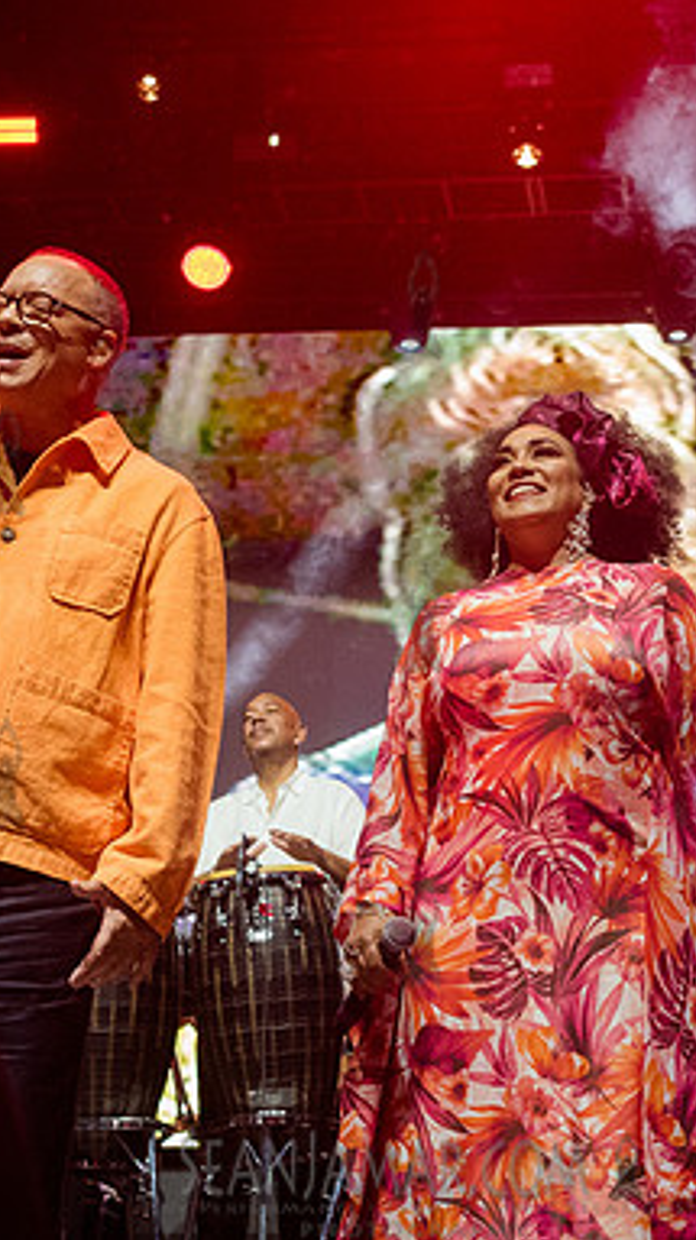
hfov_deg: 16.2
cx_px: 512
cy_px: 588
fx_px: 2432
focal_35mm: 74
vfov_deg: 28.6
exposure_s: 1/500
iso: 5000
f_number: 5
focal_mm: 35
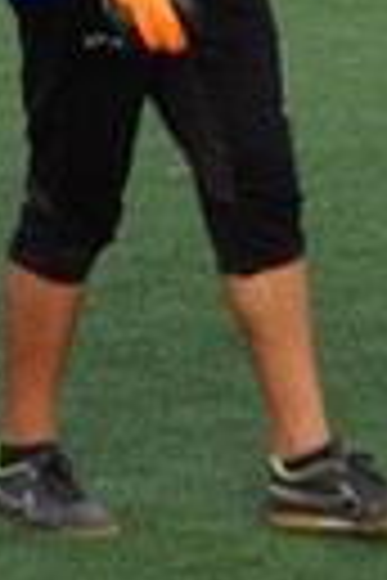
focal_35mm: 288
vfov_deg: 7.1
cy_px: -153
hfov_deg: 4.7
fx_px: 4640
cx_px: 565
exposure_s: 1/100
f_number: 5.6
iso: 200
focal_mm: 55
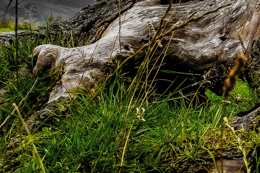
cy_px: 29
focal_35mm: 105
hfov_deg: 17.5
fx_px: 758
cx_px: 392
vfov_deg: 13.0
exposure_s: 1/160
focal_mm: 18
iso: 400
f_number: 8
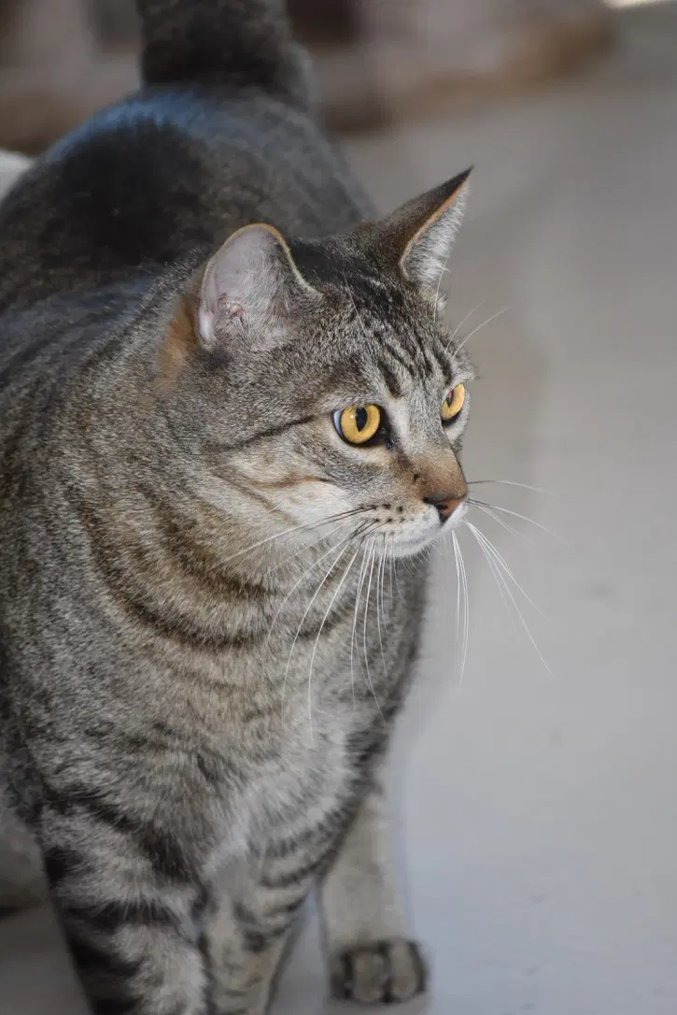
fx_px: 8031
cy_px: 508
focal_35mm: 285
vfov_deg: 7.2
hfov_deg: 4.8
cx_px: 338
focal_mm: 190
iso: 1800
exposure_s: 1/60
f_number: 5.6
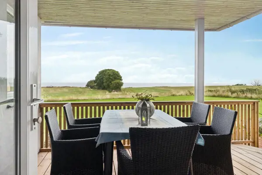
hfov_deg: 63.2
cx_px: 131
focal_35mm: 29
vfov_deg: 44.6
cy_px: 88
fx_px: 213
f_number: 5.6
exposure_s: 1/400
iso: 200
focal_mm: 19.5
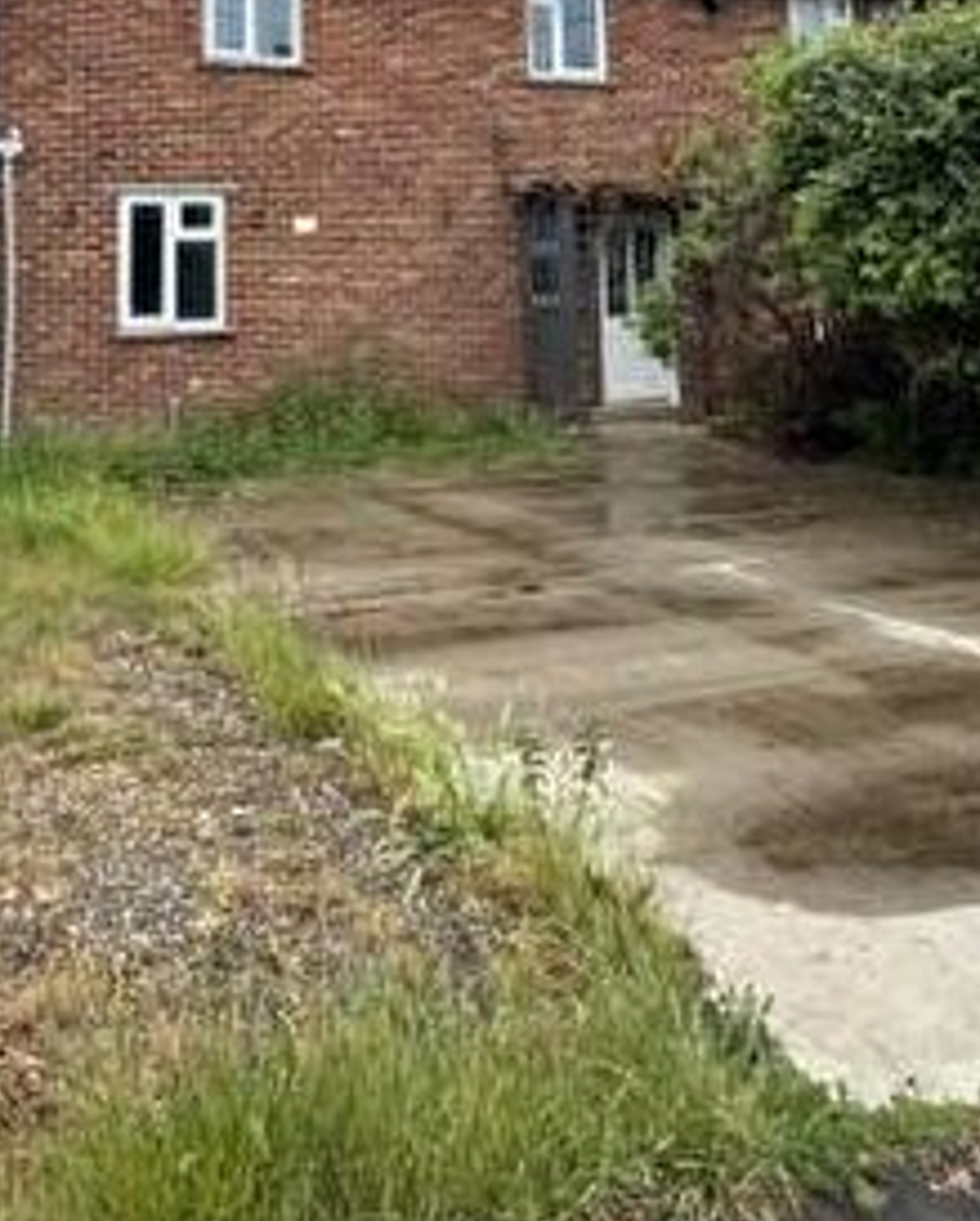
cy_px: 123
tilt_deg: +7.3
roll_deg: +0.6
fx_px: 1267
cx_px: 264
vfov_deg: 46.5
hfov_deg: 41.2
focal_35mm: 35
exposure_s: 1/1006
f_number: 2.2
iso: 50
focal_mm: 2.22
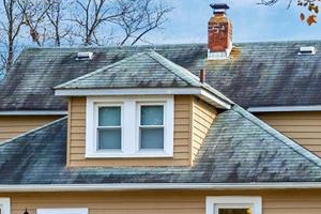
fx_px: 1828
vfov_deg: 6.6
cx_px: 276
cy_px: 362
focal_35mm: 205
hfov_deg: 10.0
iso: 64
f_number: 8
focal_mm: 30
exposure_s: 1/80
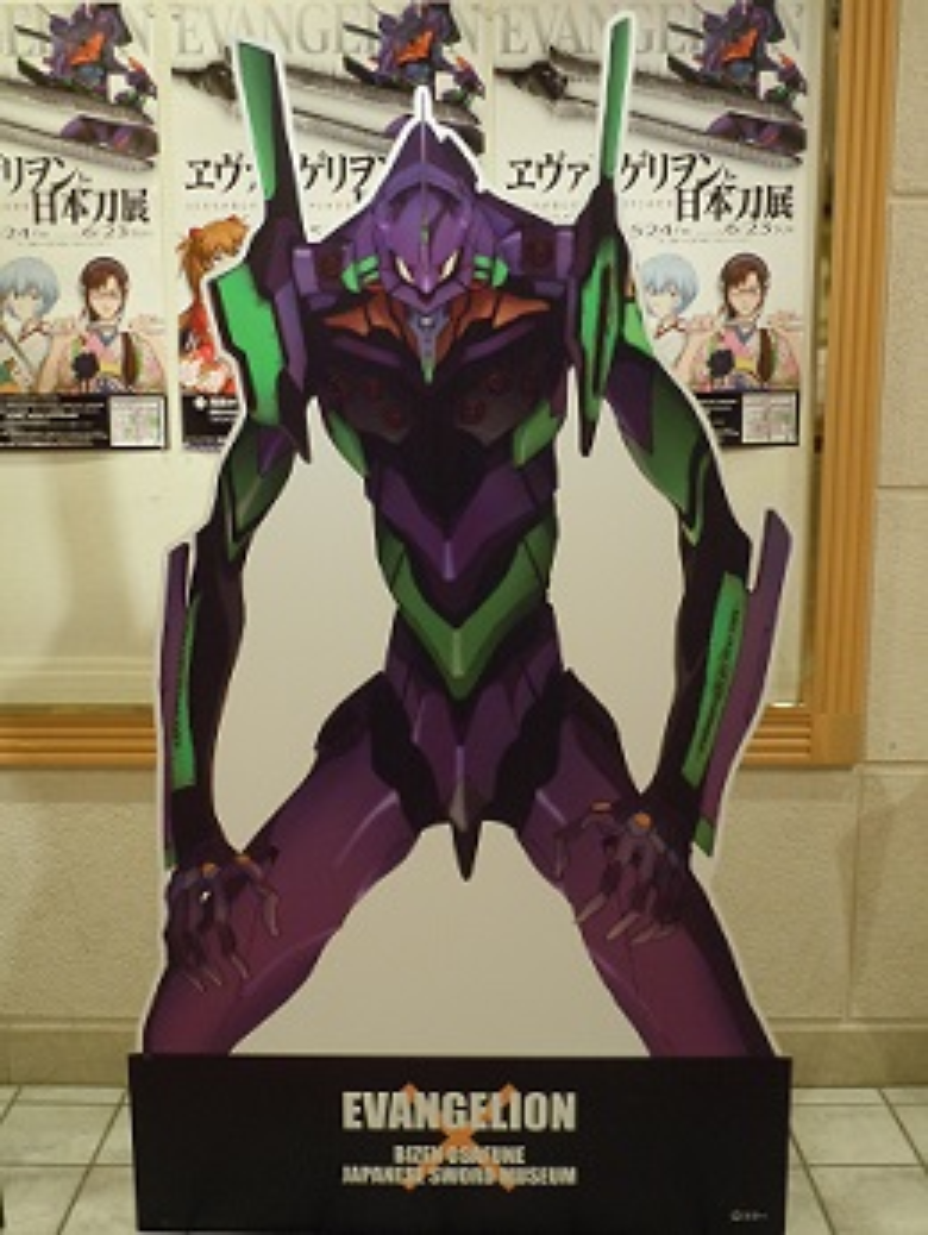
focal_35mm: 39
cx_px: 464
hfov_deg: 36.9
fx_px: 1392
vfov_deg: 47.8
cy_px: 618
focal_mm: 6.9
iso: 400
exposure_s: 1/25
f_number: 4.3
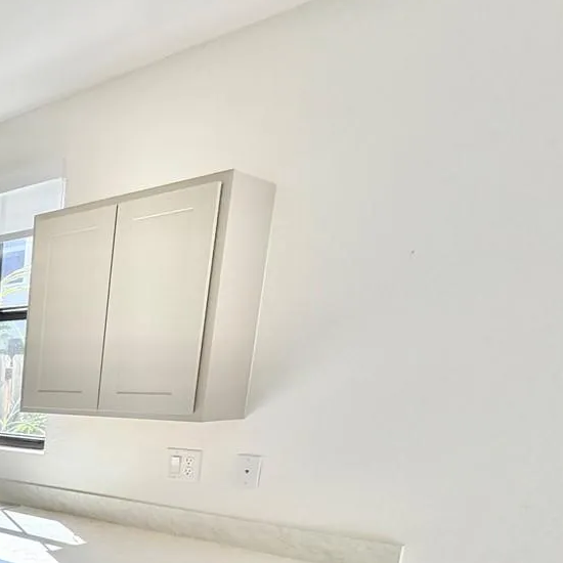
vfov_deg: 42.4
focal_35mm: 36
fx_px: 662
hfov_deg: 30.3
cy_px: 504
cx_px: -247
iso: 80
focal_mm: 2.22
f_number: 2.2
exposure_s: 1/121
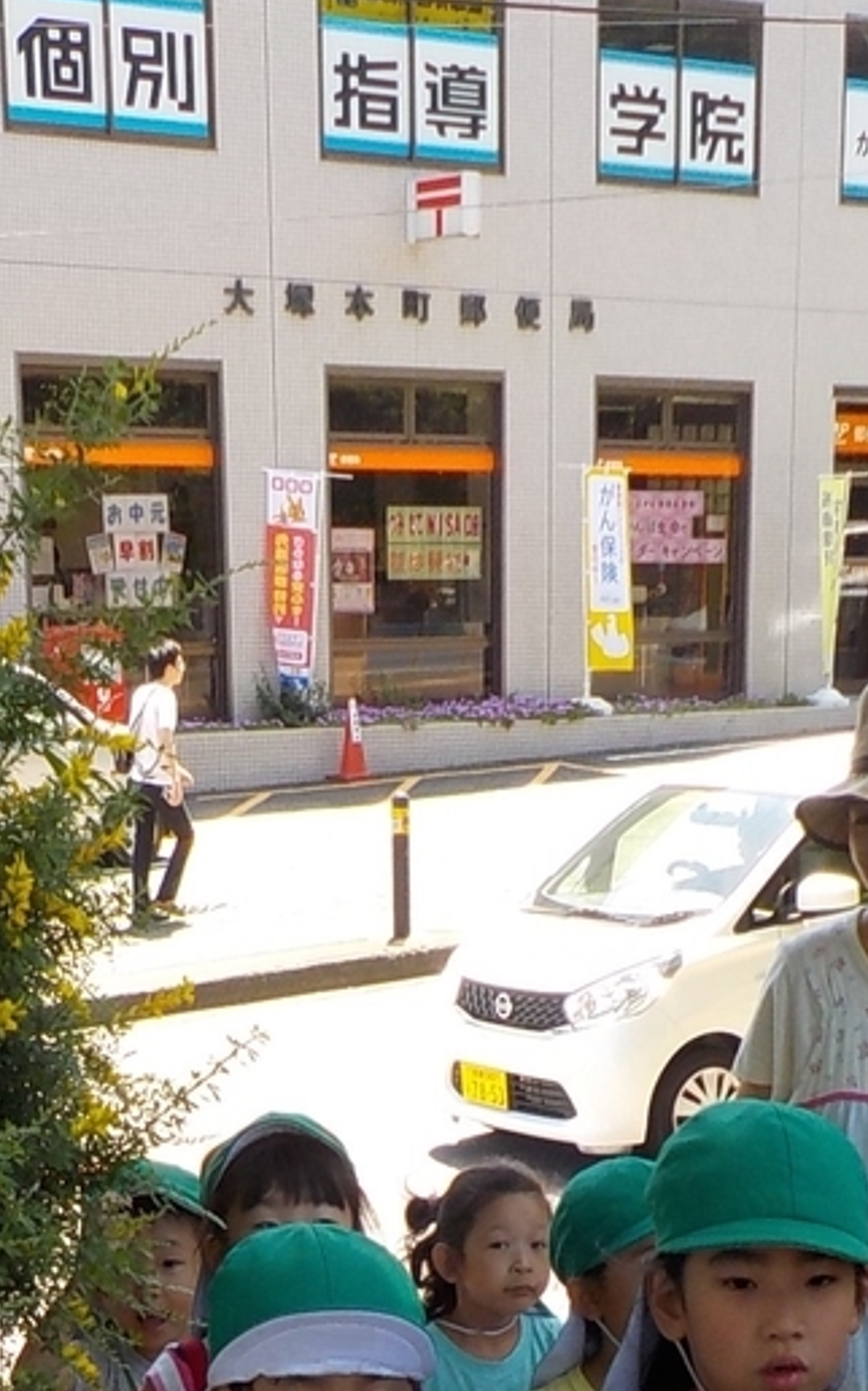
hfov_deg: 17.6
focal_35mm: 74
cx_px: 496
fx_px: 2804
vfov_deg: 25.6
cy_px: 1574
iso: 125
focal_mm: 4.1
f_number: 3.3
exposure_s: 1/160
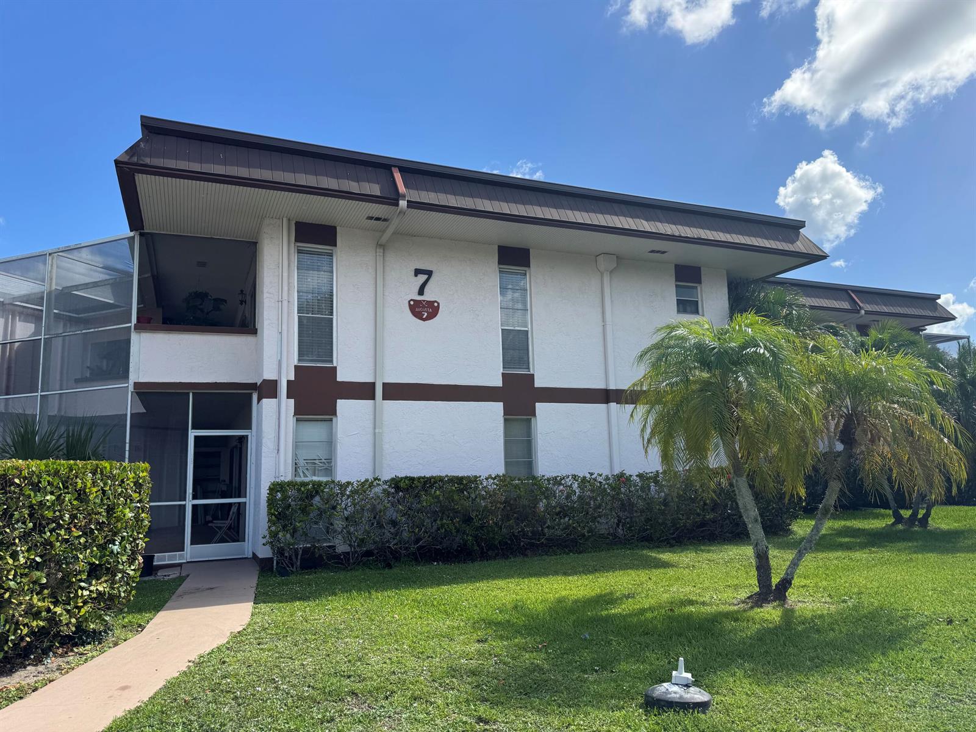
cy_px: 366
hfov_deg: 71.6
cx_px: 488
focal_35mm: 24
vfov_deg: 56.8
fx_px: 677
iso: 80
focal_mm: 6.76
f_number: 1.78
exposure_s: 1/3096
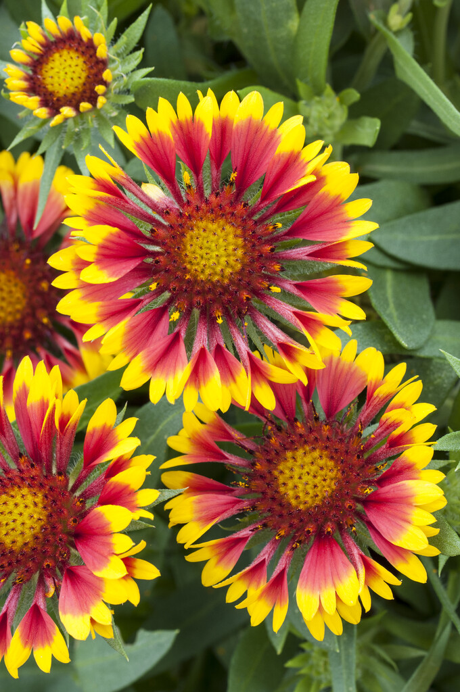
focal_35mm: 75
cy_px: 346
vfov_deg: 27.0
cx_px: 230
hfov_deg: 18.1
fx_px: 1441
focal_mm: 50
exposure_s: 1/80
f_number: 11
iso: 200
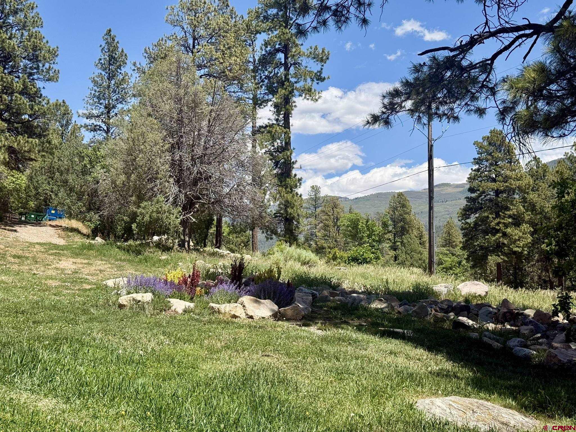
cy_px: 216
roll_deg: +0.3
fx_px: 799
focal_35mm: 48
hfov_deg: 39.7
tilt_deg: +8.7
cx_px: 288
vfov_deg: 30.3
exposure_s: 1/3534
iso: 64
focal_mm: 6.76
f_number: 1.78
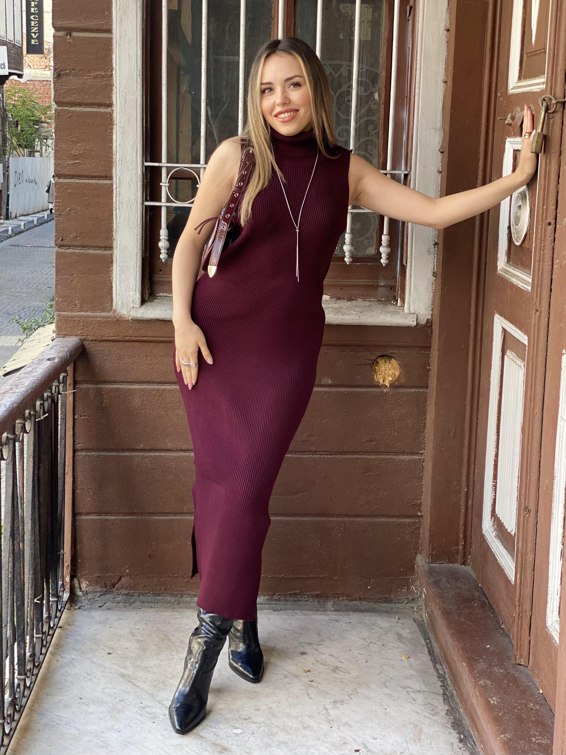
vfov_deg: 36.8
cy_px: 378
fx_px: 1134
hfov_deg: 28.0
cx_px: 283
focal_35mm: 52
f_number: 2
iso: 50
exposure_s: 1/122
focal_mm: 6
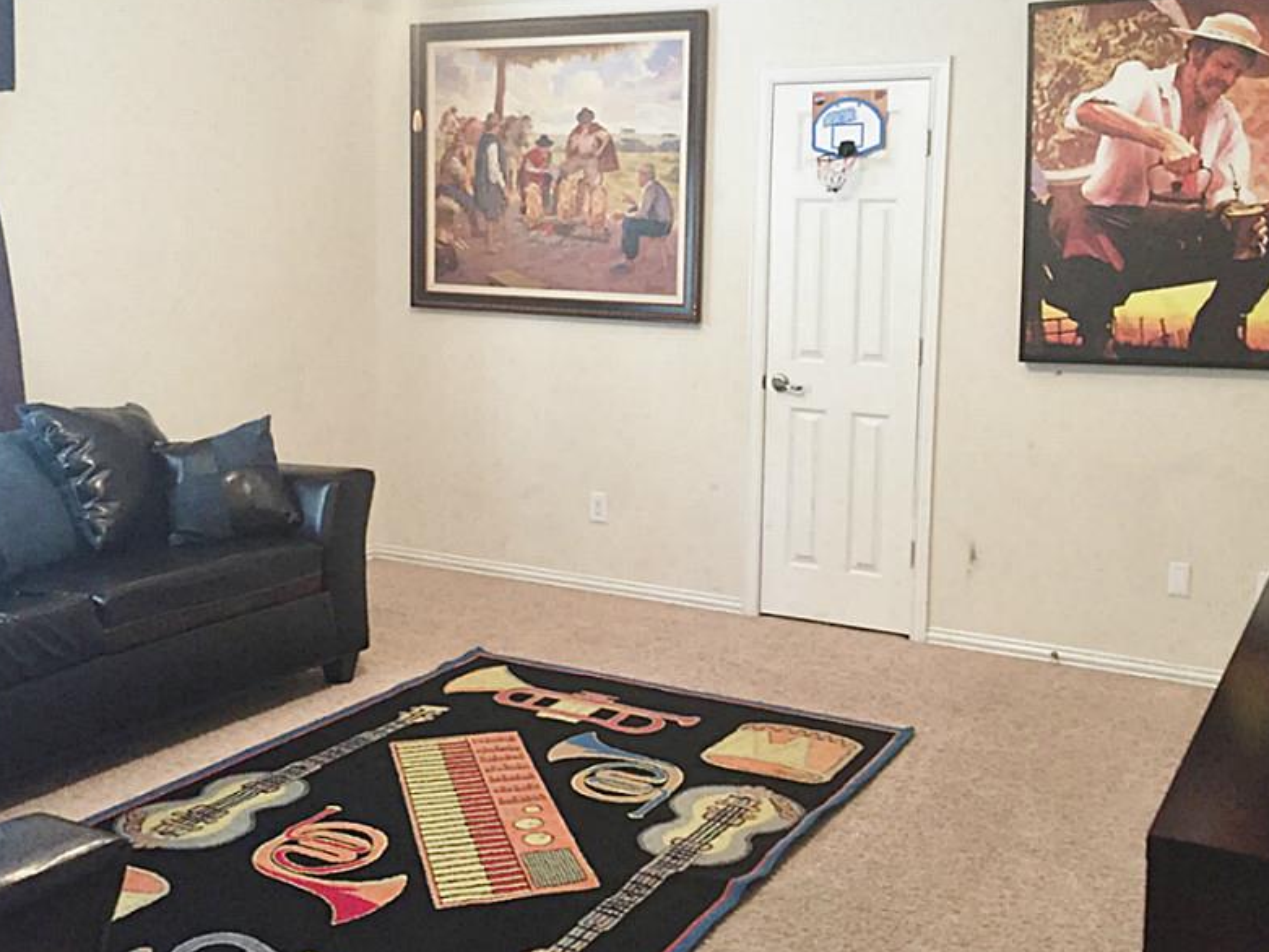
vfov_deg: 37.6
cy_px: 393
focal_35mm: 38
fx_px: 1393
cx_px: 687
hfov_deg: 48.9
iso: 250
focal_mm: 4.15
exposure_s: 1/15
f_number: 2.2
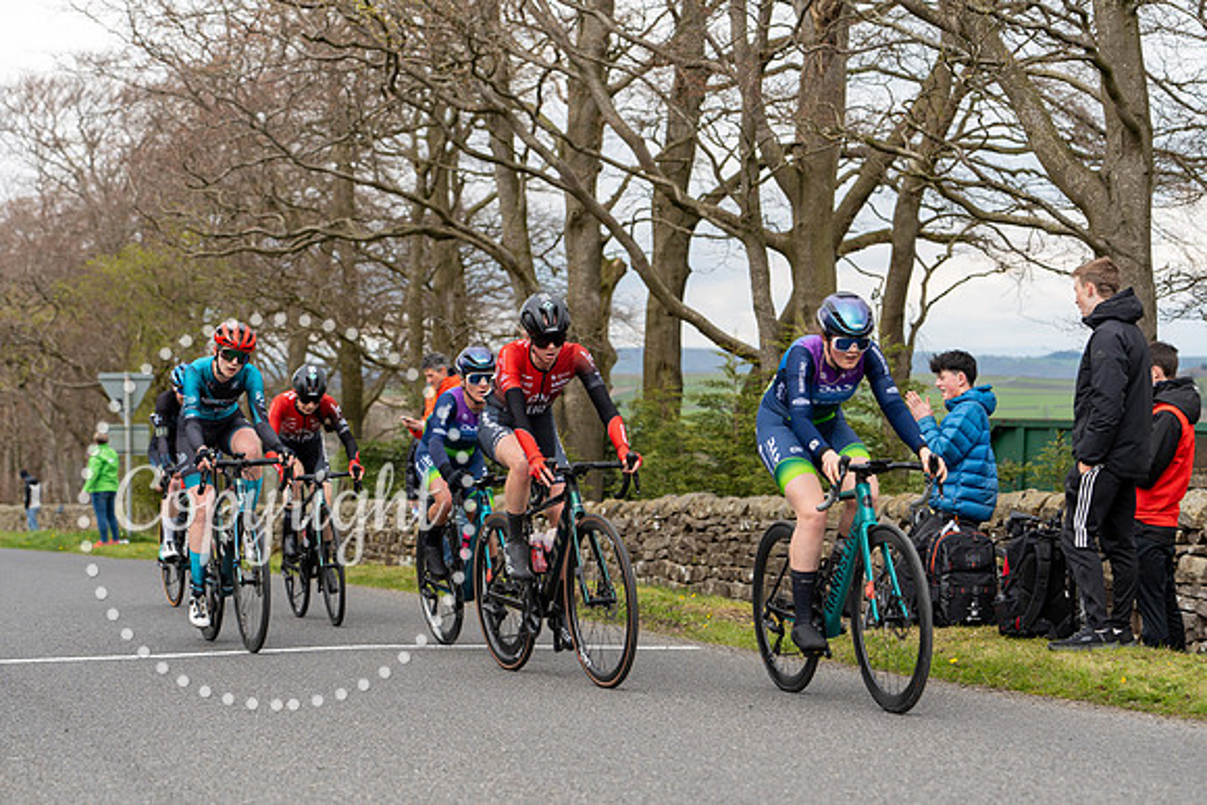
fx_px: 2482
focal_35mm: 74
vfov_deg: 18.4
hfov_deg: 27.3
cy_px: 402
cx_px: 604
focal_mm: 74
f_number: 4
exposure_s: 1/640
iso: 200
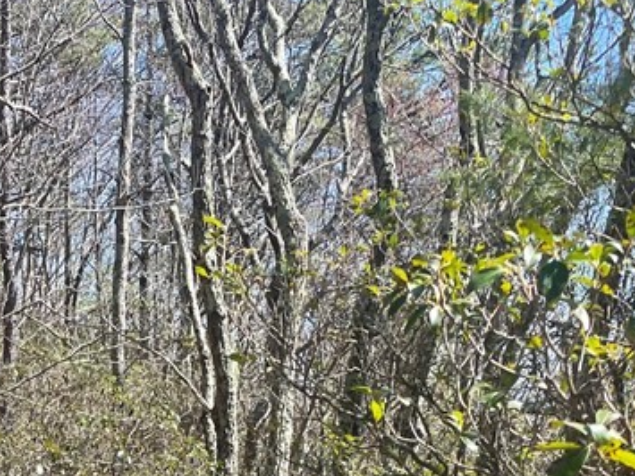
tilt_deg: -11.8
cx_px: 145
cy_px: 662
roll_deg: -0.2
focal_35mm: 75
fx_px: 1375
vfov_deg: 18.0
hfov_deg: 25.6
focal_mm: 4.2
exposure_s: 1/882
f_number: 1.6
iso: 32
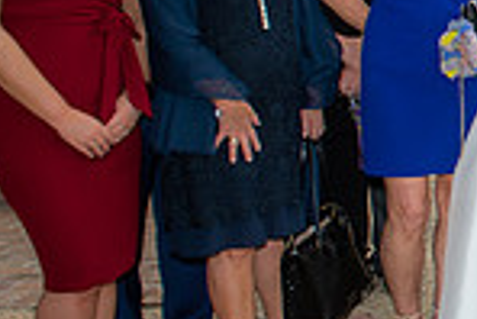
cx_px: 764
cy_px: 55
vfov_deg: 14.5
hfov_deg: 18.5
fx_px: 1247
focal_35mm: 94
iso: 125
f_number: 5
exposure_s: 1/200
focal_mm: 24
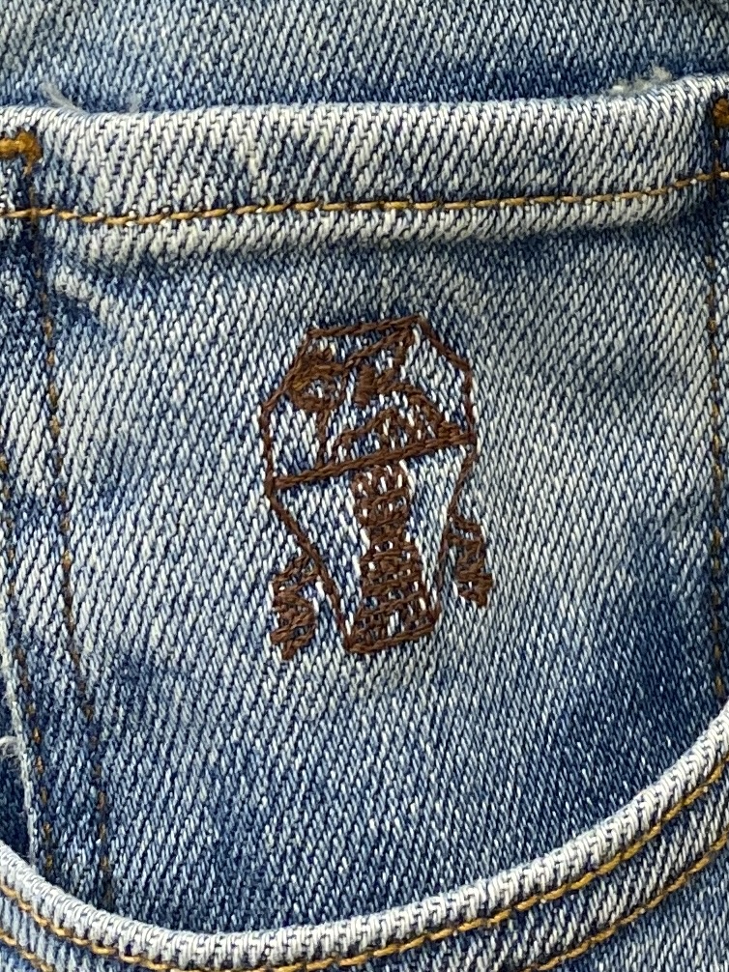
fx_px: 730
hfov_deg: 53.0
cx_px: 364
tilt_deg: -9.6
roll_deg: +2.9
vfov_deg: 67.3
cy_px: 486
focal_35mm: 26
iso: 125
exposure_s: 1/121
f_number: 1.8
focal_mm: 4.25
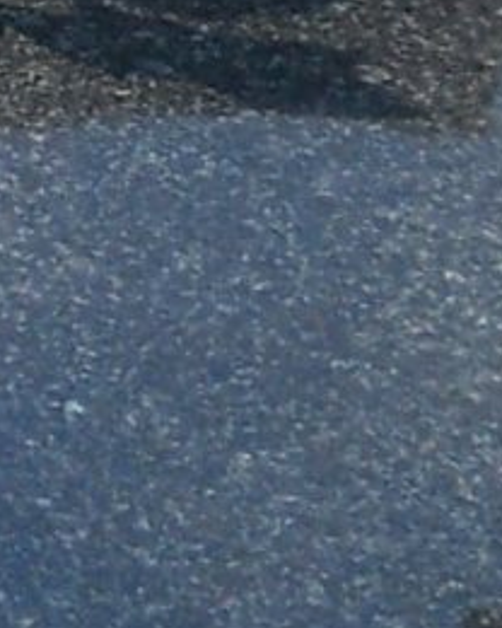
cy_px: -485
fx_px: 5553
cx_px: -582
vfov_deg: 6.3
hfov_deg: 5.1
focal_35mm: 299
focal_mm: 6.72
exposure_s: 1/320
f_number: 3.1
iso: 80
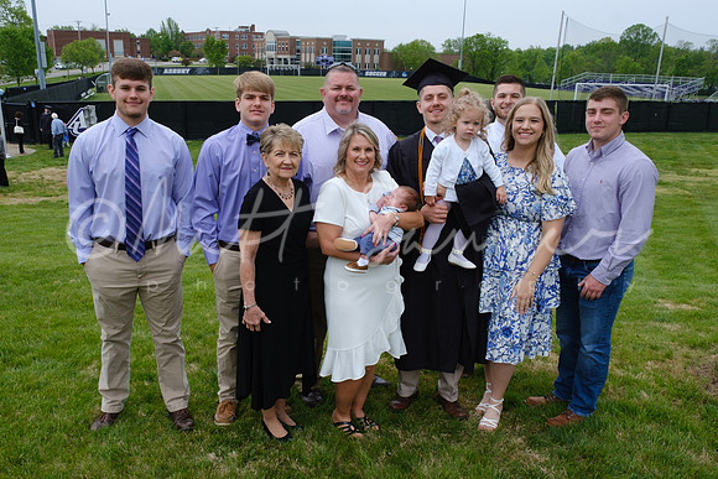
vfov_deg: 43.4
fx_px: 601
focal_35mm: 30
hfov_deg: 61.5
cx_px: 314
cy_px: 263
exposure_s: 1/125
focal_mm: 17
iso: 400
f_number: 11
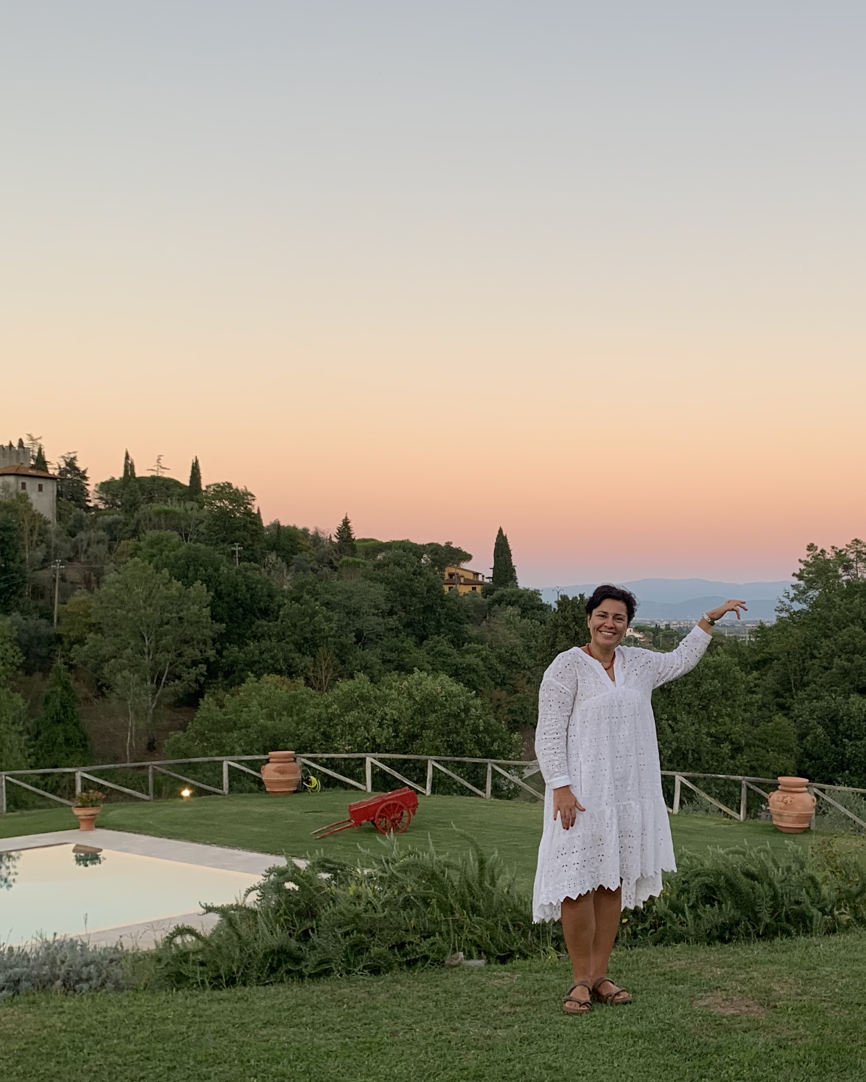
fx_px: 1378
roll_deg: -3.4
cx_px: 643
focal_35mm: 43
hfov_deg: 34.2
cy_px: 637
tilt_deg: -2.5
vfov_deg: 42.7
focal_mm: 4.25
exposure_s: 1/121
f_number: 1.8
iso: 50
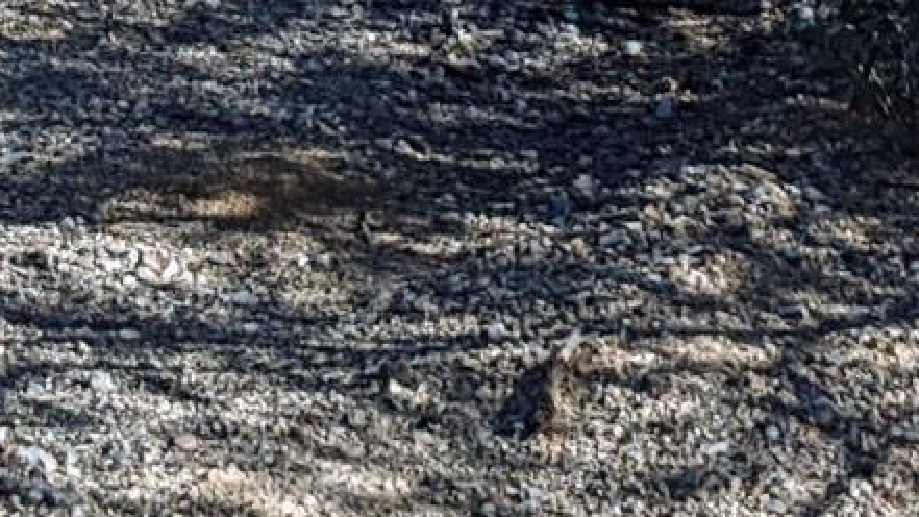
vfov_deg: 5.8
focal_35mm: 200
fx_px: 4873
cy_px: -796
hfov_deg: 10.7
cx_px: -2
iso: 58
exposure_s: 1/2924
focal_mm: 4.44
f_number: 1.8
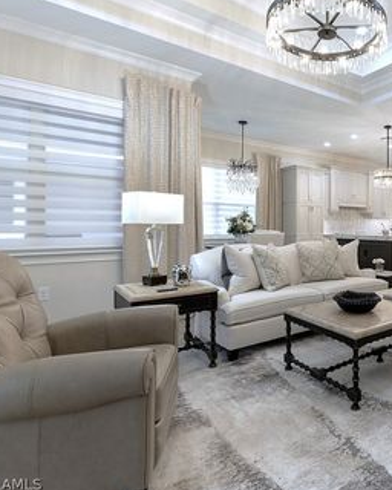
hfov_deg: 56.1
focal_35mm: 22
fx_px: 319
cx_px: 340
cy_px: 241
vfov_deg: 75.0
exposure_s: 1/1.67
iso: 200
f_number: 11
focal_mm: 15
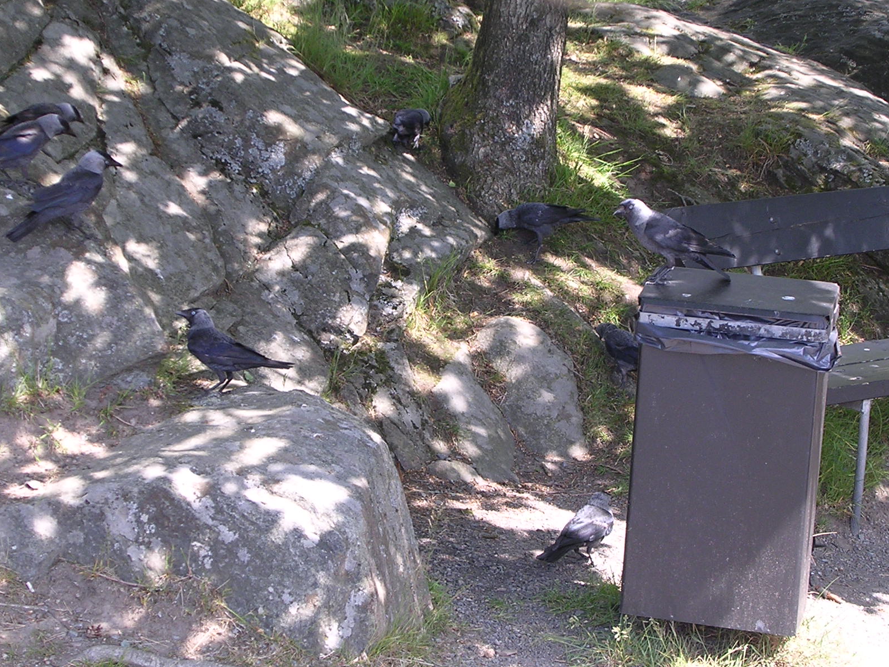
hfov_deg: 20.0
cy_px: 320
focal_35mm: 98
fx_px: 2517
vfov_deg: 15.1
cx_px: 446
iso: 100
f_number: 3.9
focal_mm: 11.6
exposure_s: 1/79.9
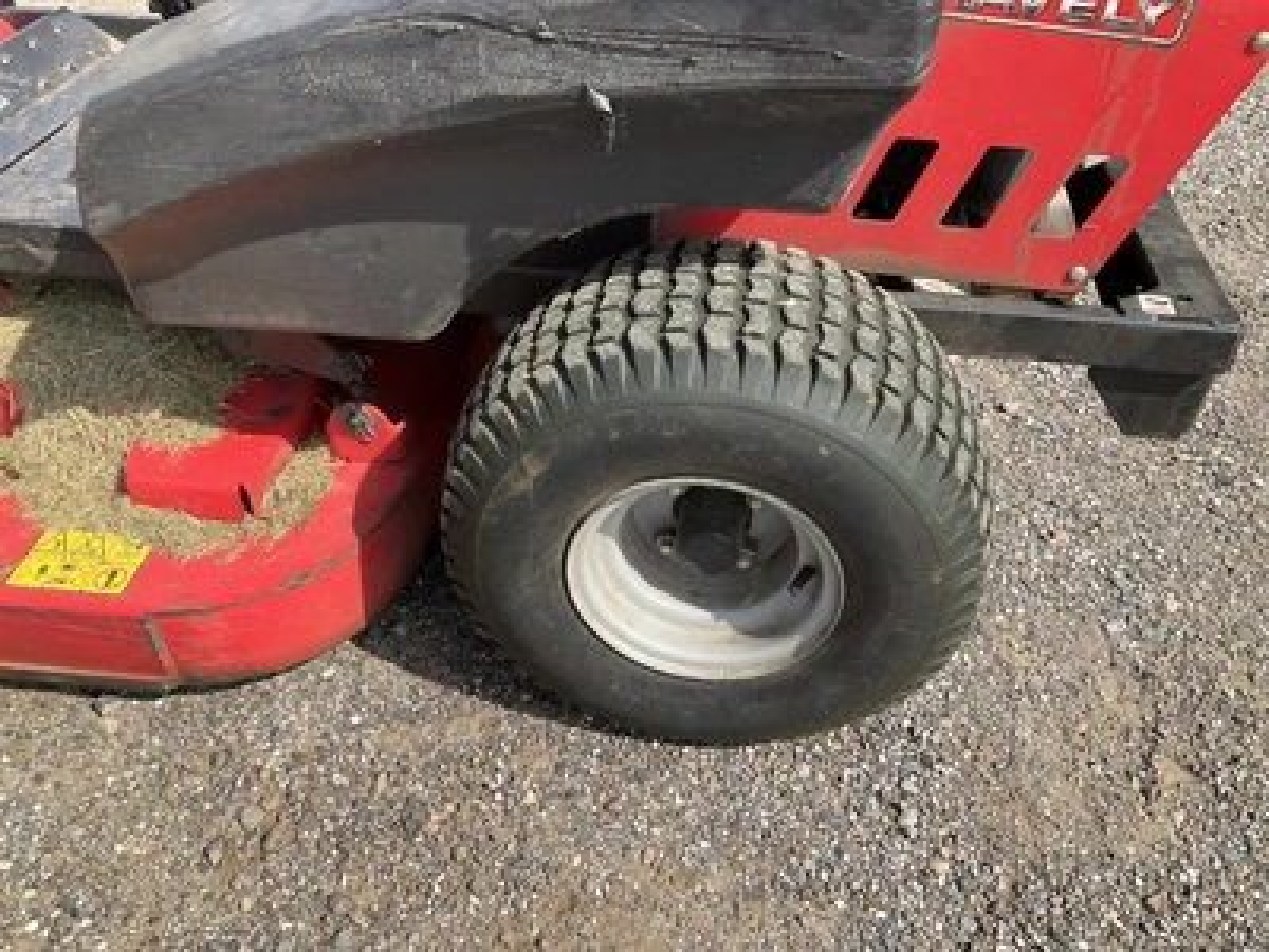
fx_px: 1063
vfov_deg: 48.2
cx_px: 634
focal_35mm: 29
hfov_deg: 61.7
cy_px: 476
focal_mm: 3
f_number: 1.8
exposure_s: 1/978
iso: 25
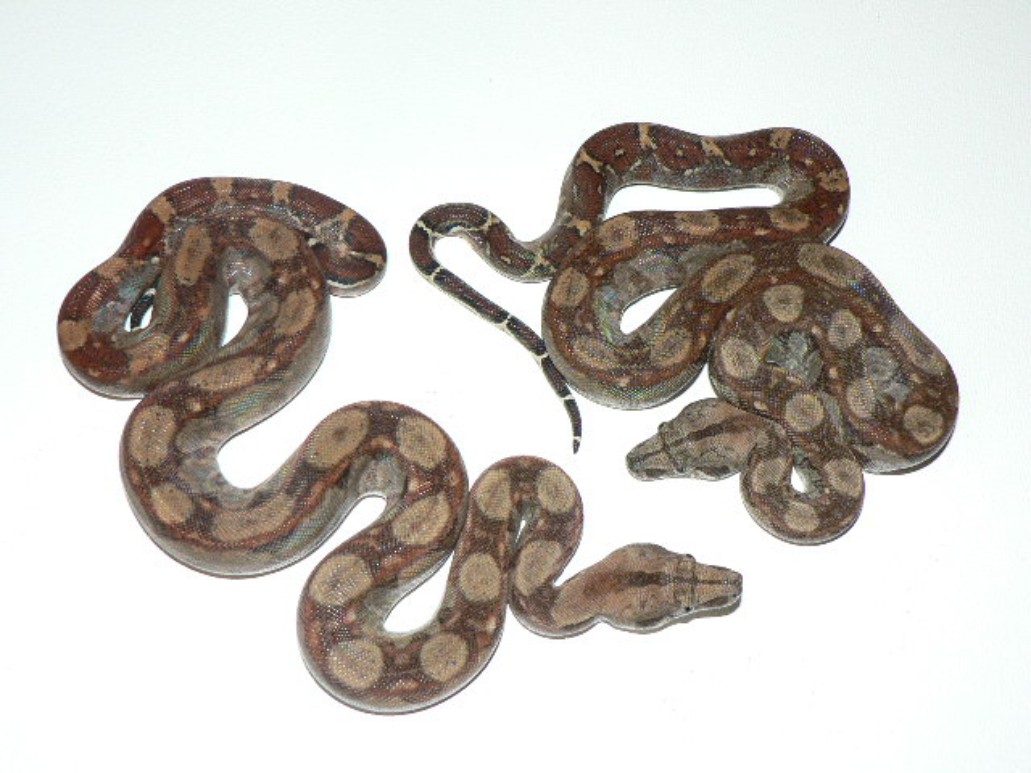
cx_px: 516
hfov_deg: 38.9
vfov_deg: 29.7
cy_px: 386
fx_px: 1459
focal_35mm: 49
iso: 100
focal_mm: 8.2
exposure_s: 1/60
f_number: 2.8
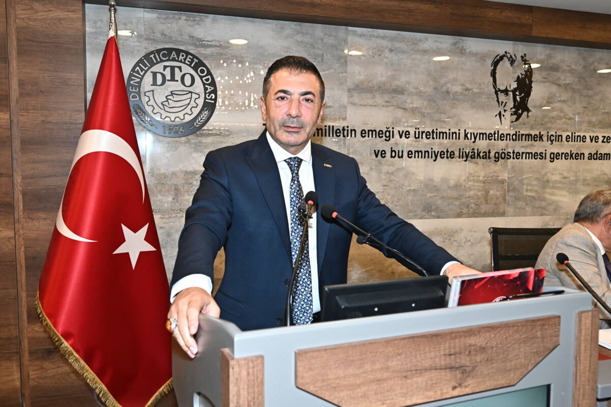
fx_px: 509
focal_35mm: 30
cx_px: 306
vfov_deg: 43.6
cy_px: 204
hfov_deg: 61.9
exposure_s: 1/125
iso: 2000
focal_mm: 30
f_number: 6.3
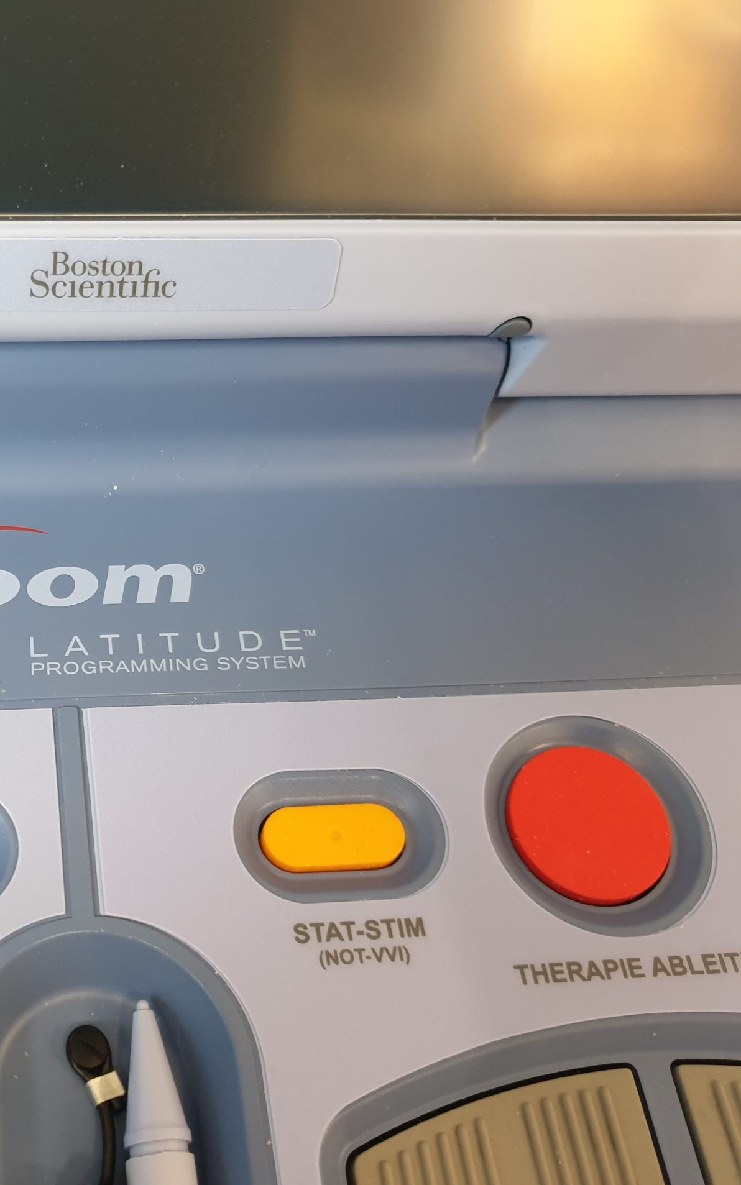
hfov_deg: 32.7
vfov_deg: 52.7
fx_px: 1195
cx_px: 76
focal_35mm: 37
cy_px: 595
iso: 320
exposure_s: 1/33
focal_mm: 4.3
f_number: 1.5
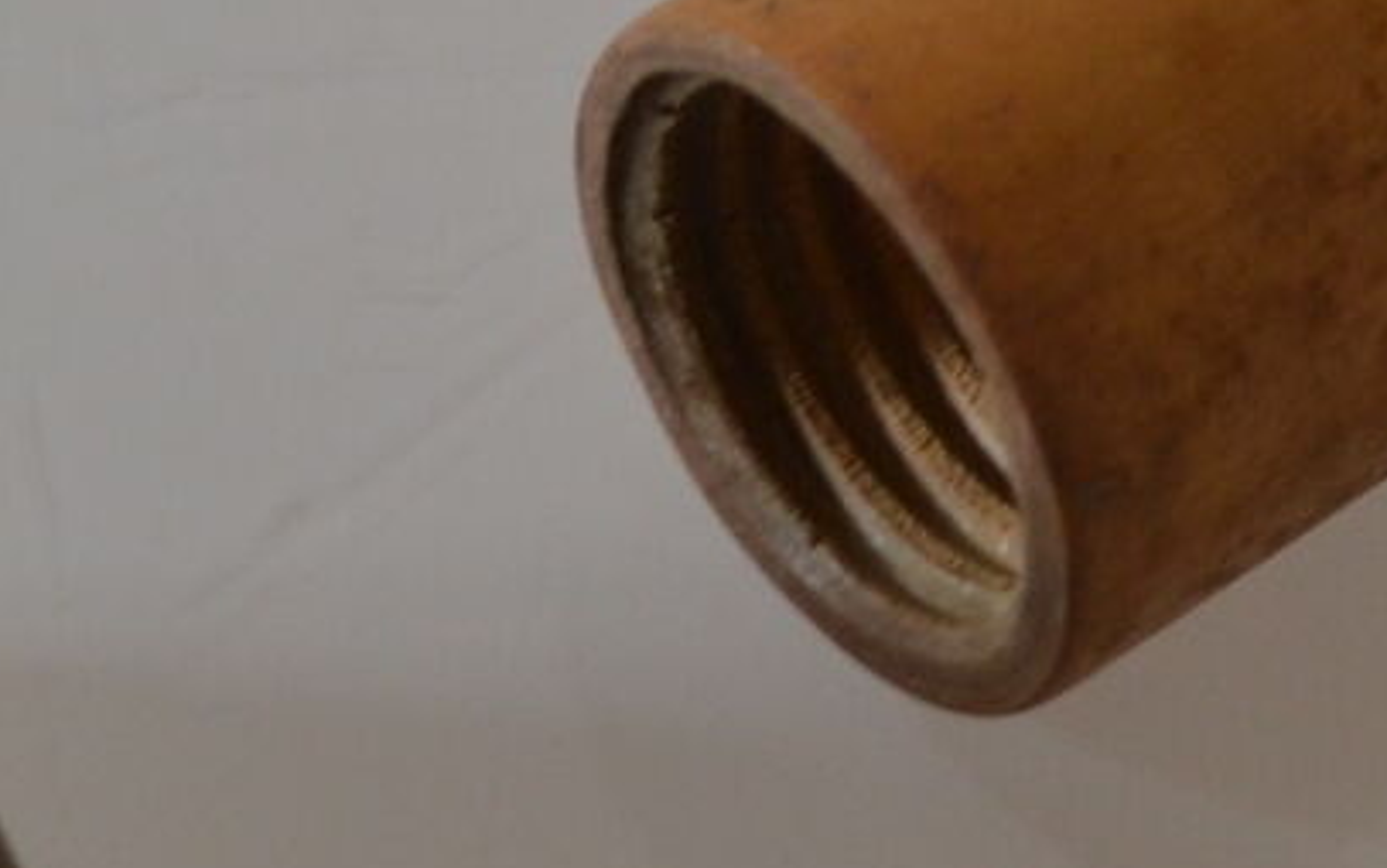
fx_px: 8262
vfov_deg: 5.9
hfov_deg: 9.6
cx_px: 1172
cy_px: -466
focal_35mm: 219
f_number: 4.5
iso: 400
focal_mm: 29
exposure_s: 1/30
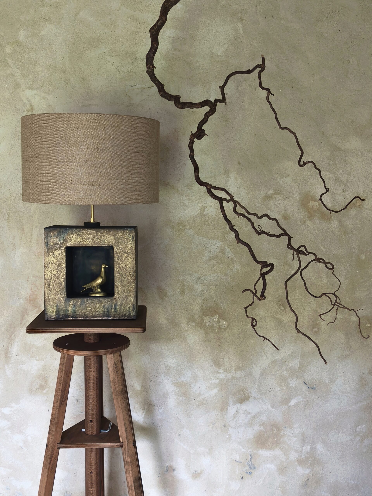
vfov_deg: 50.1
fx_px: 530
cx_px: 186
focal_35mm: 37
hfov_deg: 38.7
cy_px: 248
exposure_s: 1/50
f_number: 1.7
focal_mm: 5.35
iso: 250
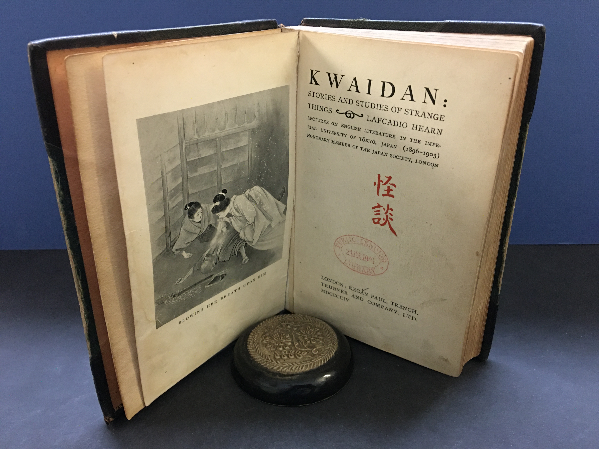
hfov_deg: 61.7
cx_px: 300
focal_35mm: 29
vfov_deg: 48.2
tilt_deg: -23.7
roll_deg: -0.9
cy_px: 224
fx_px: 502
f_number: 2.2
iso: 125
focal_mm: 4.15
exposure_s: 1/8
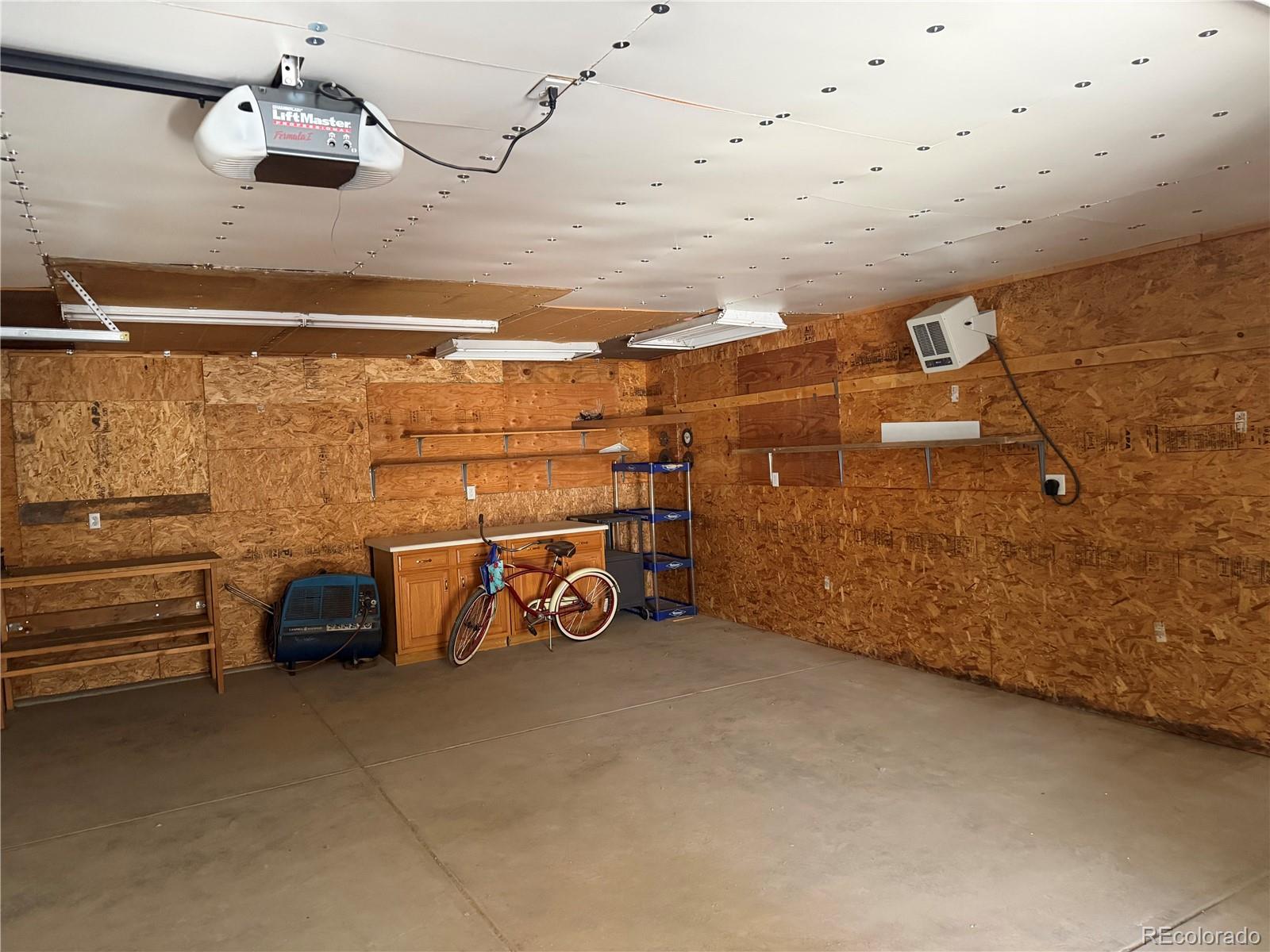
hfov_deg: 71.6
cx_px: 635
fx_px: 881
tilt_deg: -1.9
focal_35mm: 24
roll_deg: +3.2
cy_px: 476
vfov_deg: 56.8
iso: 800
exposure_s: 1/60
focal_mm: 6.76
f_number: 1.78
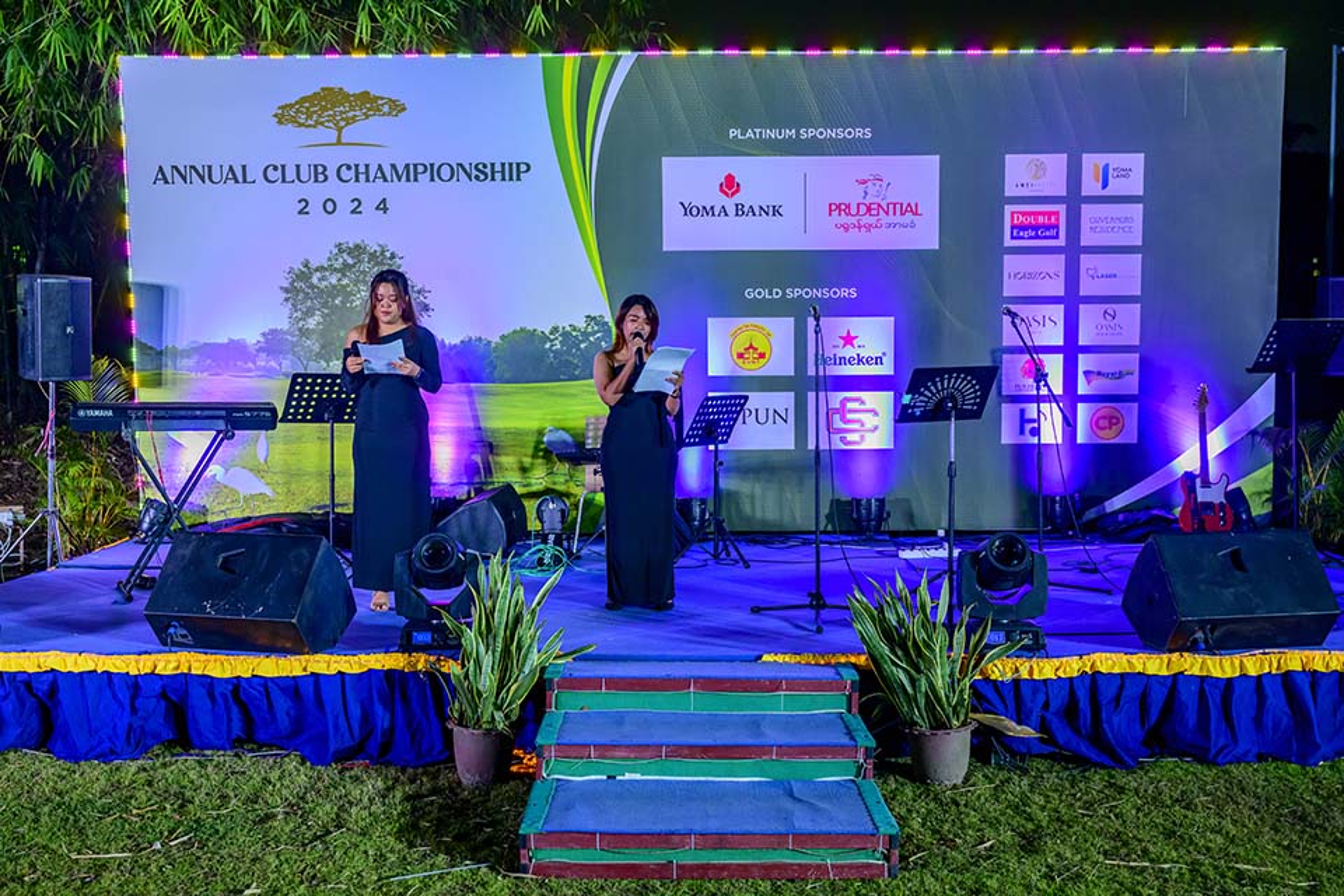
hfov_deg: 48.5
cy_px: 448
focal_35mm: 40
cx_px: 672
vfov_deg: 33.4
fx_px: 1493
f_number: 4
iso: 2000
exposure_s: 1/250
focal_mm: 40
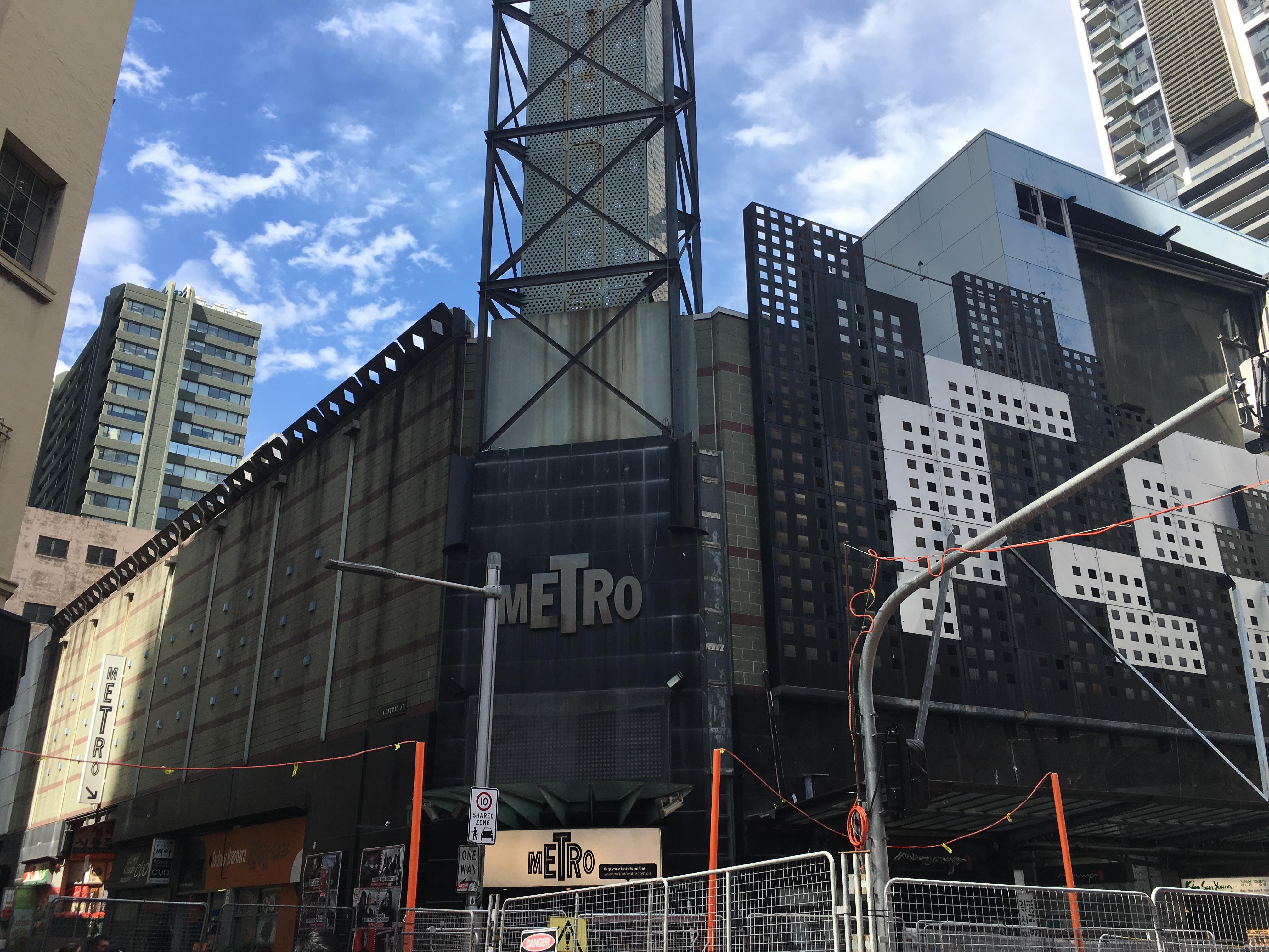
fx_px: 1063
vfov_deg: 48.2
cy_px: 476
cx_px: 634
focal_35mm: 29
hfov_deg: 61.7
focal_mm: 4.15
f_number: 2.2
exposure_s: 1/793
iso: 25
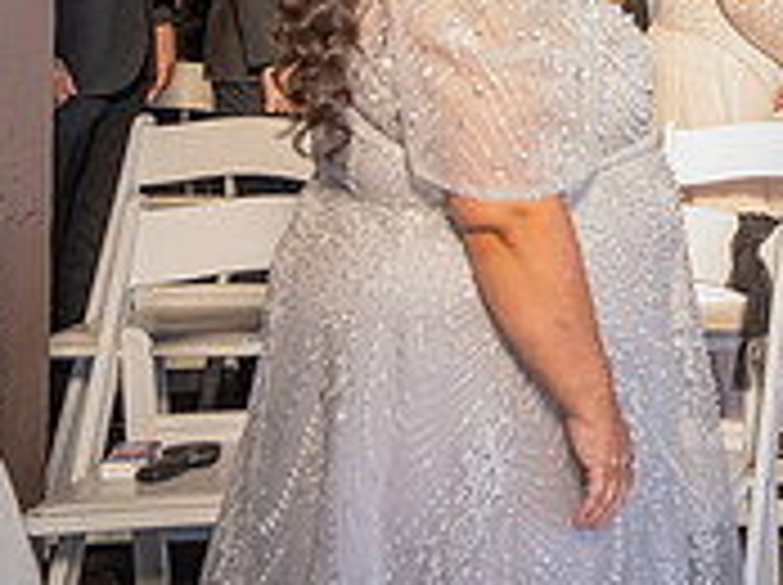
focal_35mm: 77
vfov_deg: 17.8
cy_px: -196
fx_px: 1739
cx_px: 1246
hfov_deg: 20.7
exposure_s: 1/100
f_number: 3.5
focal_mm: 24
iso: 320
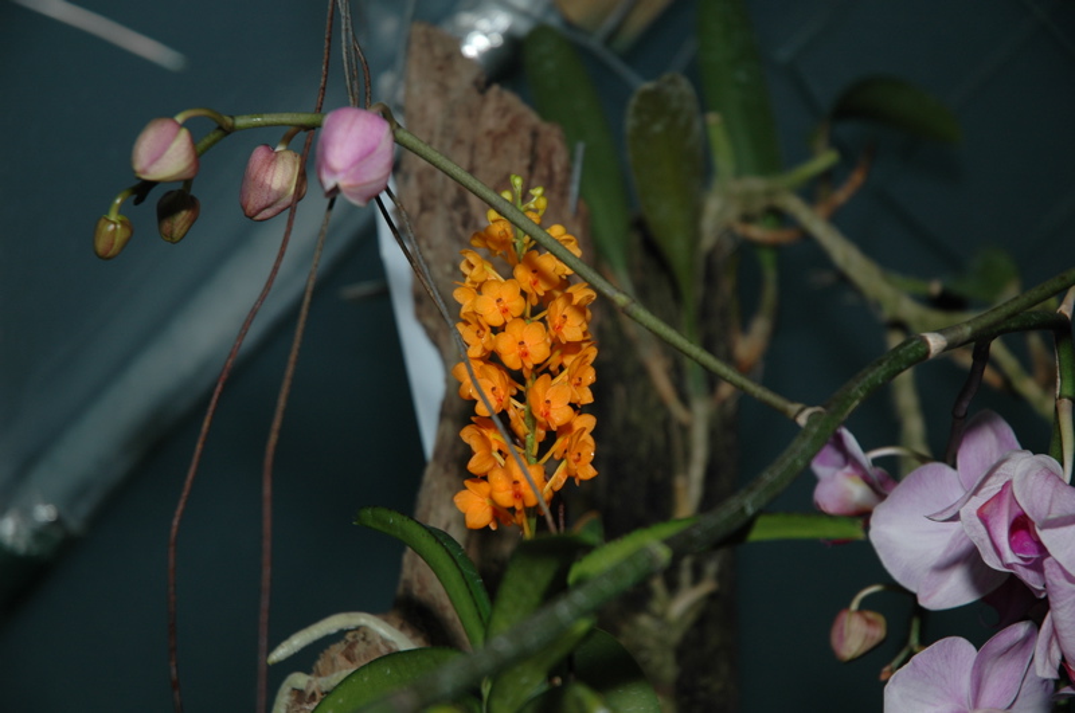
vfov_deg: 13.0
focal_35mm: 105
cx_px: 538
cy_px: 356
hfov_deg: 19.5
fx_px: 3131
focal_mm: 70
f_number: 4.5
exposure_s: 1/60
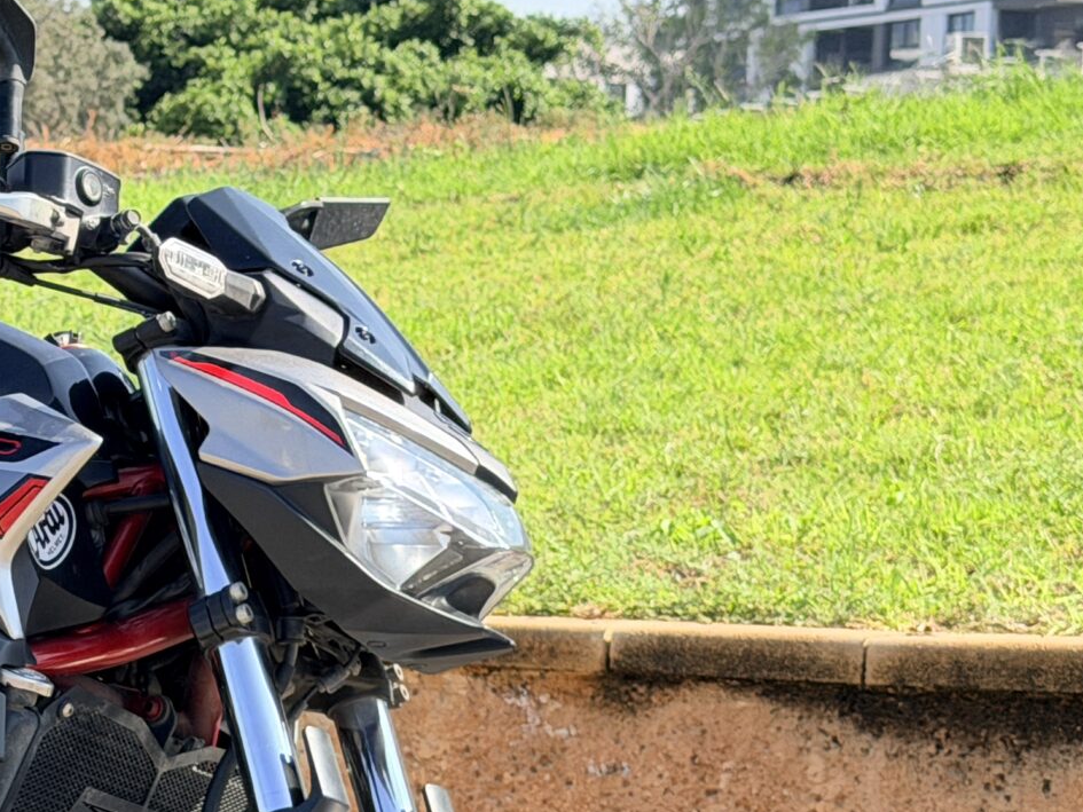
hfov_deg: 14.7
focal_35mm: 130
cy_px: 789
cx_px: -220
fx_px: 4068
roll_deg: -0.3
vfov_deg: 11.3
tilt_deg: -4.4
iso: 100
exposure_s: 1/1678
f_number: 1.78
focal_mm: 6.76
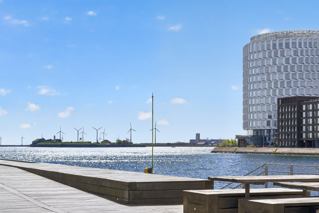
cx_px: 160
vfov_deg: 19.5
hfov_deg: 28.8
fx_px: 620
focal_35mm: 70
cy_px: 106
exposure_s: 1/3200
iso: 400
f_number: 8
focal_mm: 70
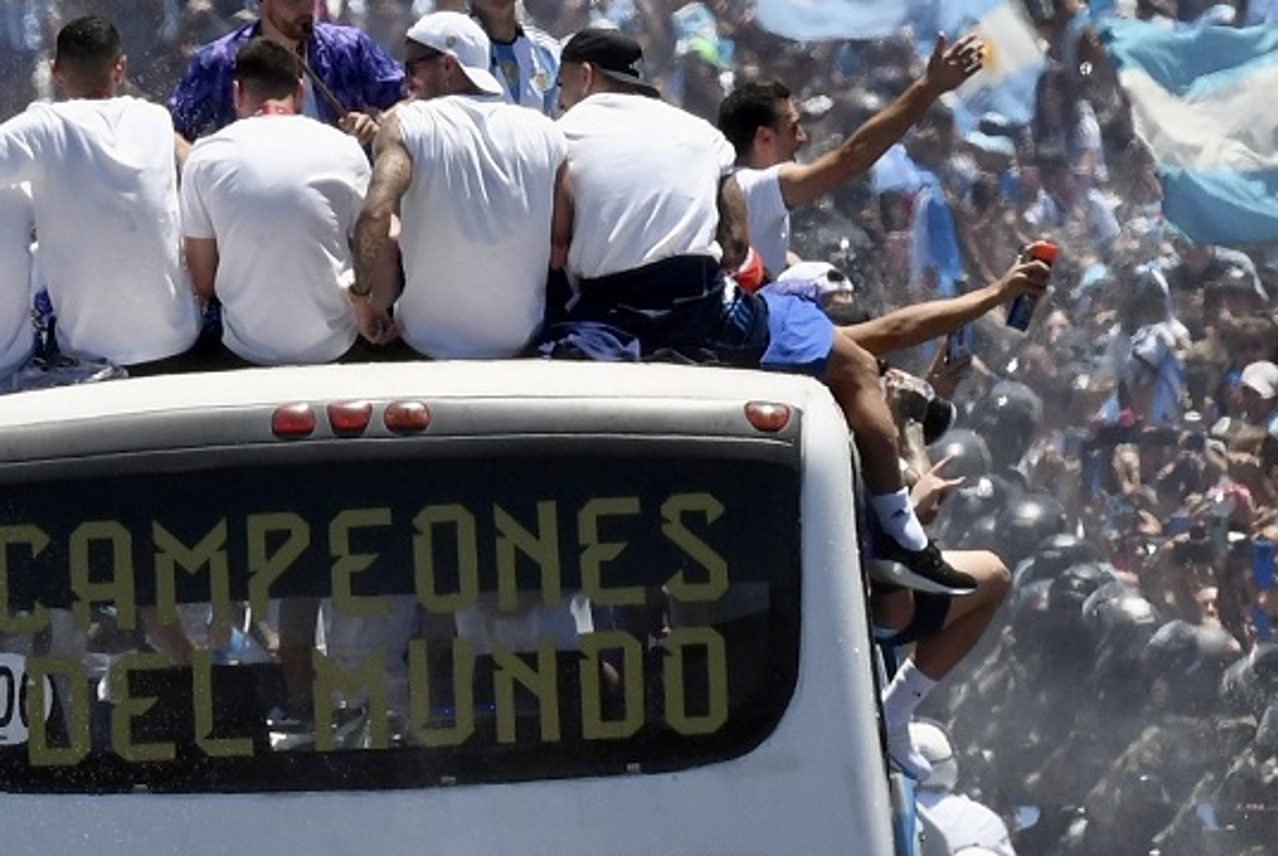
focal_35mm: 343
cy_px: 320
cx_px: 453
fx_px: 12181
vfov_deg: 4.0
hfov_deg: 6.0
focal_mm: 175
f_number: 4
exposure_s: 1/4000
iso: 400
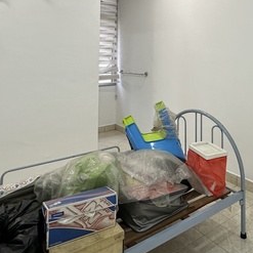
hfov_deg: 50.0
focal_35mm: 32
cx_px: 172
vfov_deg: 47.7
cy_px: 43
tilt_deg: +2.7
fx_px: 265
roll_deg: -1.1
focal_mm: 2.22
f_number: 2.2
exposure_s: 1/100
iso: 160
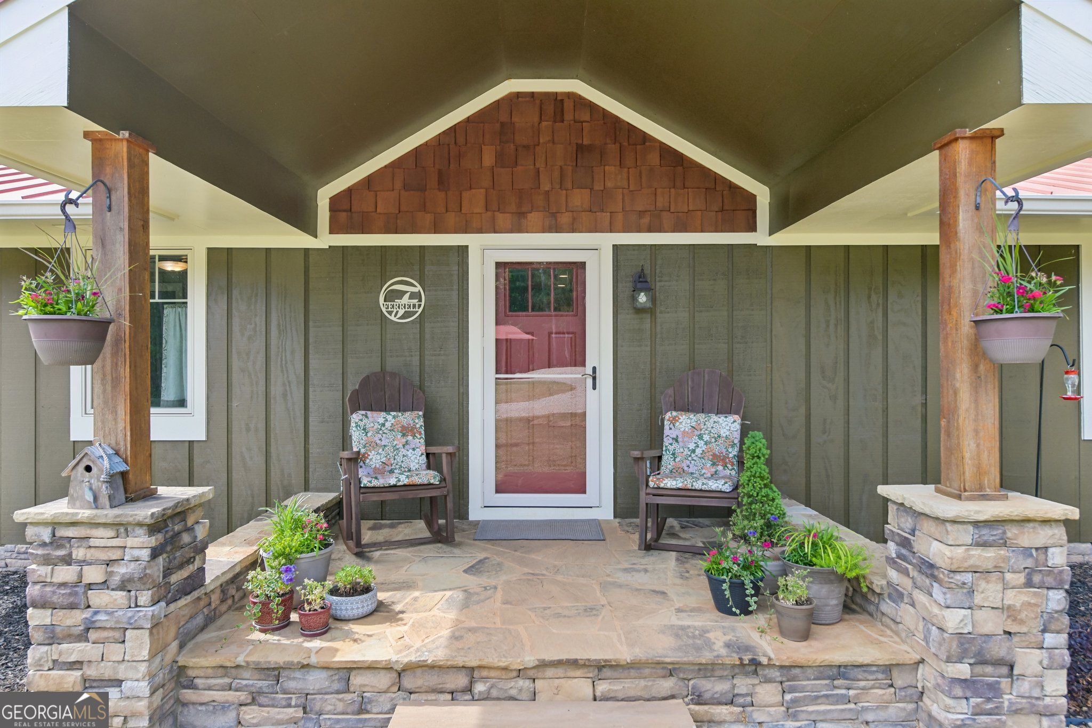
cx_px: 546
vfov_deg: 57.2
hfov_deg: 78.6
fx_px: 667
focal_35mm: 22
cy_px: 364
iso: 400
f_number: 8
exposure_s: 1/200
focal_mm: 22
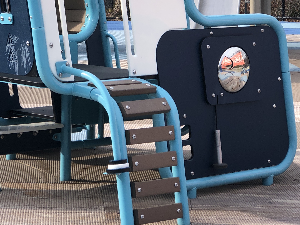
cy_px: 22
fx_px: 1187
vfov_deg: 10.8
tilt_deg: -3.0
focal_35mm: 137
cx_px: 37
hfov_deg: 14.3
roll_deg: +1.4
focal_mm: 6.6
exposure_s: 1/333
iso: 20
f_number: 2.8
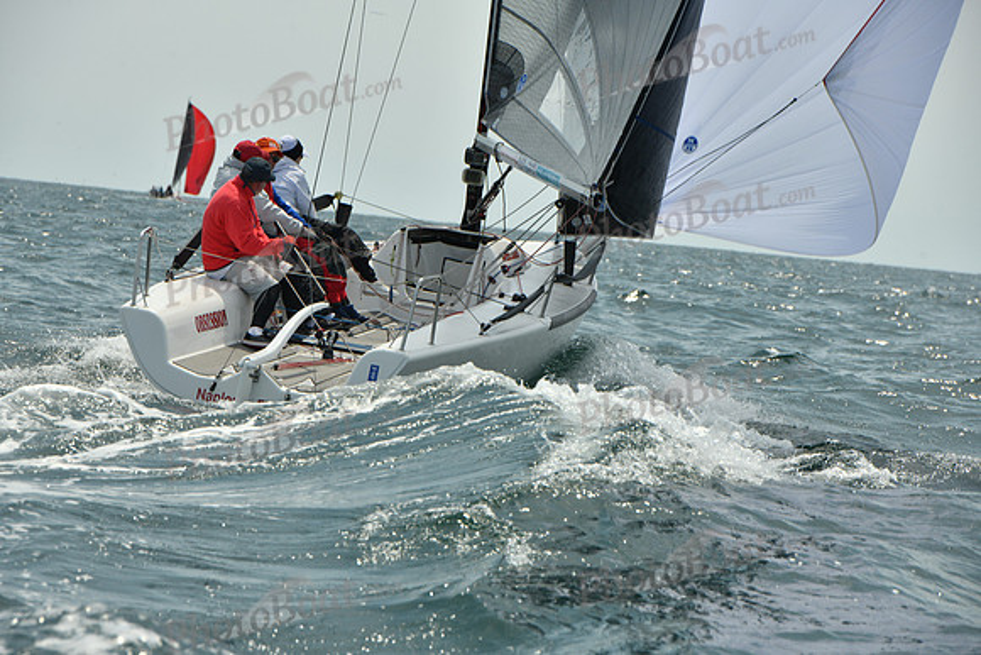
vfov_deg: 6.9
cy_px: 328
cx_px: 490
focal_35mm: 200
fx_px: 5451
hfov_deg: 10.3
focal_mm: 200
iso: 320
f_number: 10
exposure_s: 1/1250
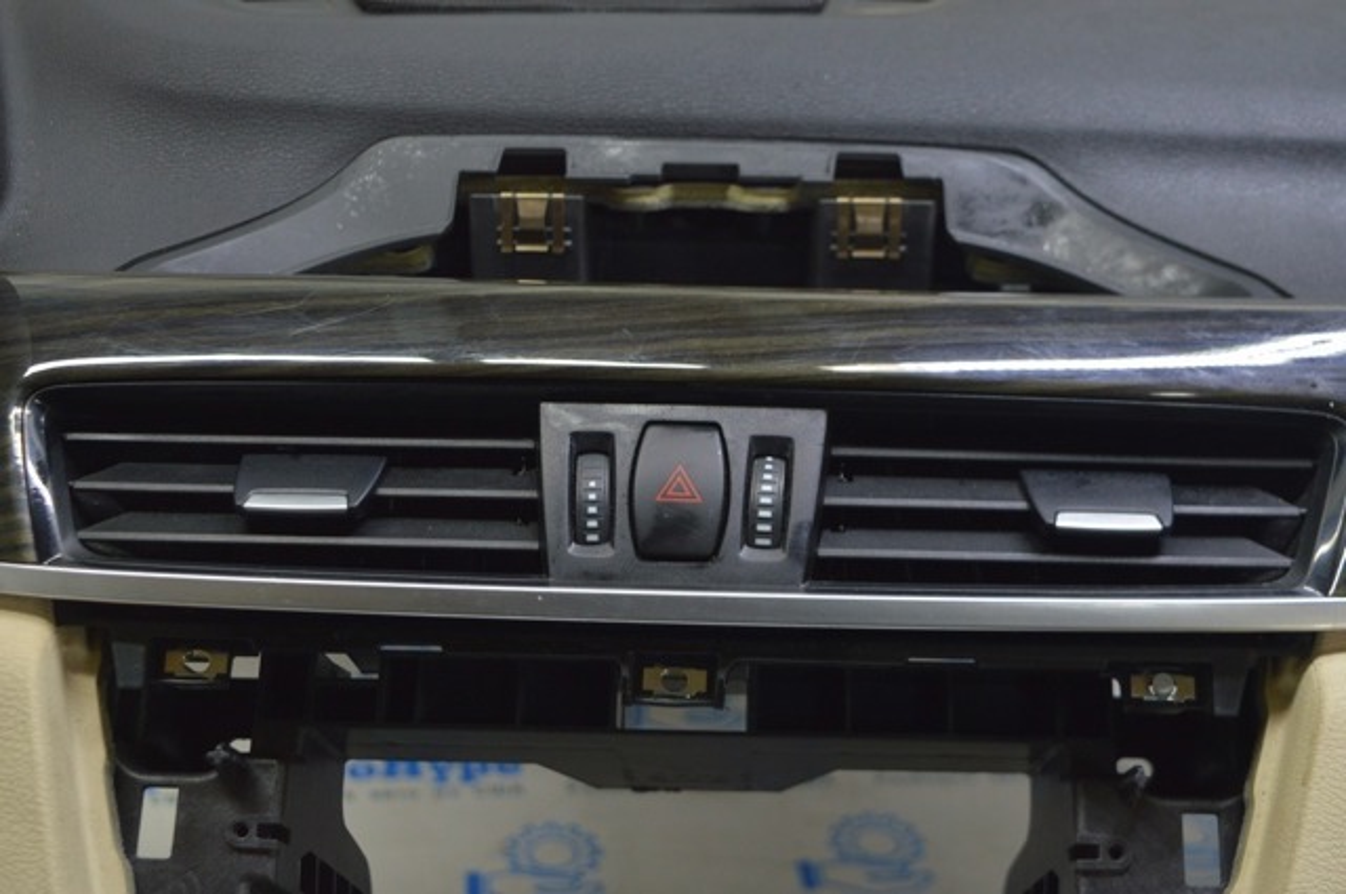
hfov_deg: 37.9
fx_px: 1960
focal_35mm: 52
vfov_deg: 25.7
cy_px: 447
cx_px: 673
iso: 400
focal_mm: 35
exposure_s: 1/20
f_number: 5.6
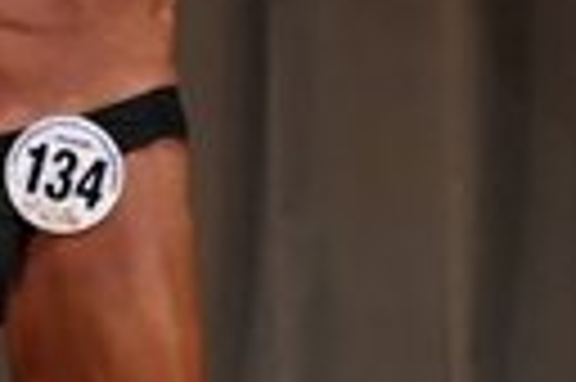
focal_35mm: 1725
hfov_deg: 1.2
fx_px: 27565
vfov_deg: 0.8
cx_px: -997
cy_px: 301
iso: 3200
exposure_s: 1/400
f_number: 5.6
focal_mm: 190
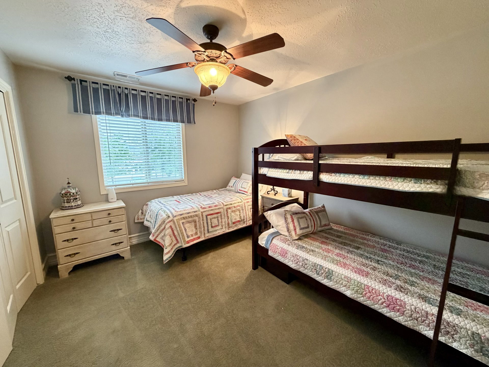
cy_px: 184
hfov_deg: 102.1
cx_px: 244
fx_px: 198
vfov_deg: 85.7
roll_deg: +0.0
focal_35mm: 14
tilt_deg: -8.0
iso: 320
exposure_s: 1/60
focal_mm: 2.22
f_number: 2.2
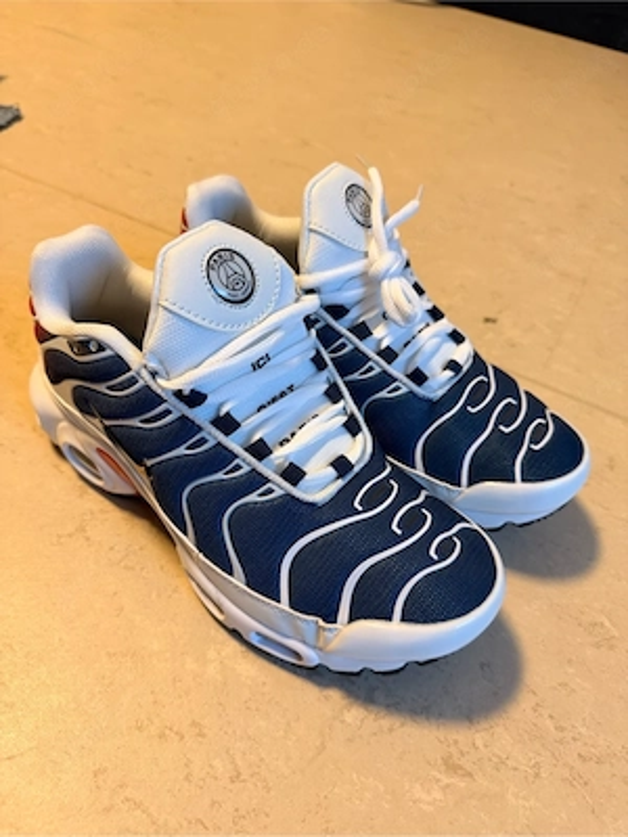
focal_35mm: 24
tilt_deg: -45.9
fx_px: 581
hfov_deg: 56.8
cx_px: 314
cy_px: 418
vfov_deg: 71.6
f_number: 1.78
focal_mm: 6.76
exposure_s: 1/50
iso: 250
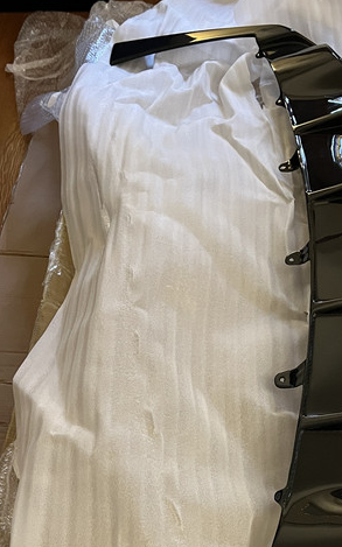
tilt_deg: -57.2
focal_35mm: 47
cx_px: 233
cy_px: 441
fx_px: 701
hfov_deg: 27.2
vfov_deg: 40.8
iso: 640
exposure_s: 1/38
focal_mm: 5.7
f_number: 1.5
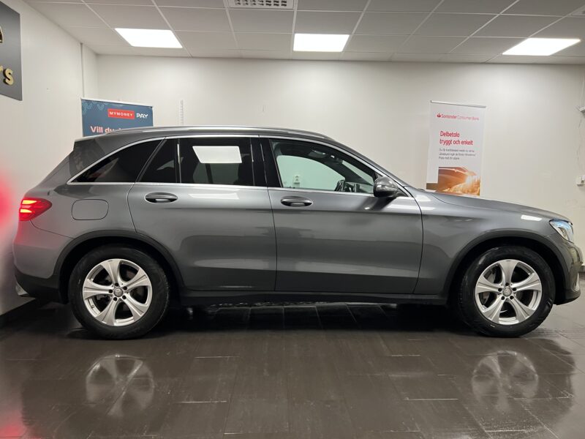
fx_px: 439
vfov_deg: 53.1
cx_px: 292
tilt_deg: -5.5
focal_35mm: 26
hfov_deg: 67.3
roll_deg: -0.9
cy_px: 220
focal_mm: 5.7
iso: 80
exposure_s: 1/50
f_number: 1.5
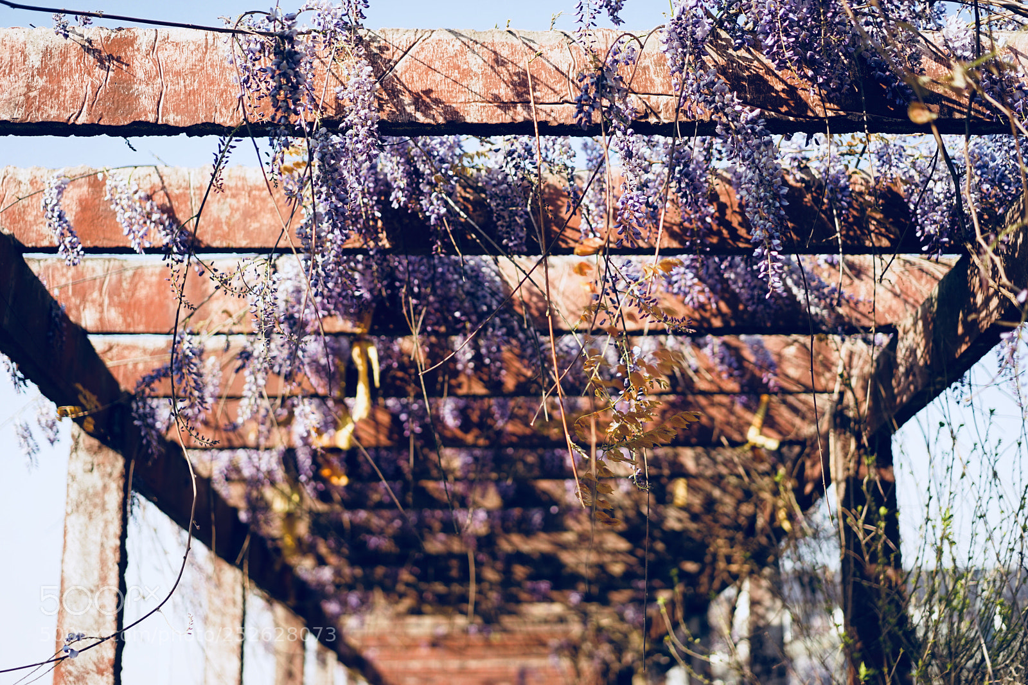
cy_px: 342
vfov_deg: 24.6
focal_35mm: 55
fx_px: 1570
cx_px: 514
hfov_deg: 36.3
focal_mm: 55
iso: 64
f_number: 2
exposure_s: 1/1250
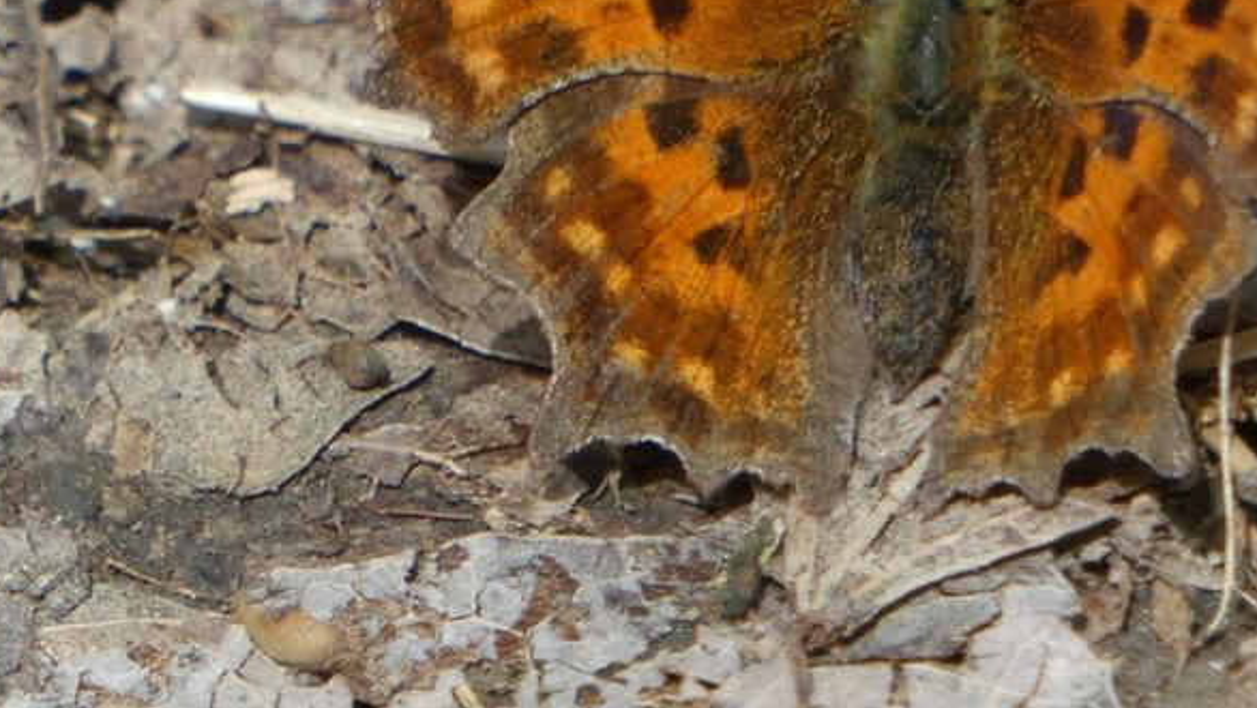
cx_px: 887
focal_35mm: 1585
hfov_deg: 1.4
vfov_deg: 0.8
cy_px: 24
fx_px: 52843
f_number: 5.6
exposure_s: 1/125
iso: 125
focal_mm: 179.2
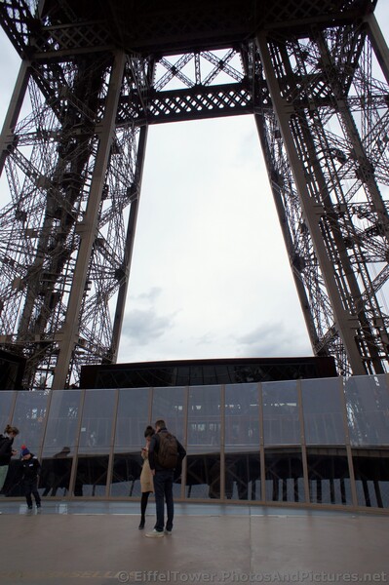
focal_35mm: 24
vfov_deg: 73.8
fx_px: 390
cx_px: 194
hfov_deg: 53.1
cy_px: 292
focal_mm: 16
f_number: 6.3
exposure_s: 1/400
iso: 200
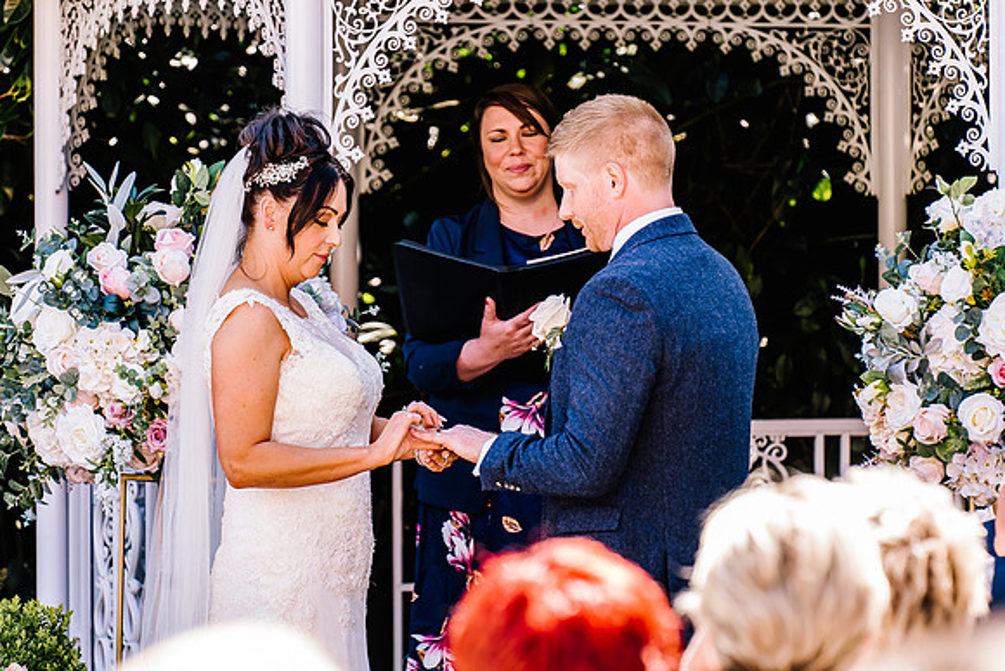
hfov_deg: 11.4
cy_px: 336
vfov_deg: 7.6
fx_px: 5026
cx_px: 502
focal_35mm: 180
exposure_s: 1/200
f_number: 5.6
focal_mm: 180
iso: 400
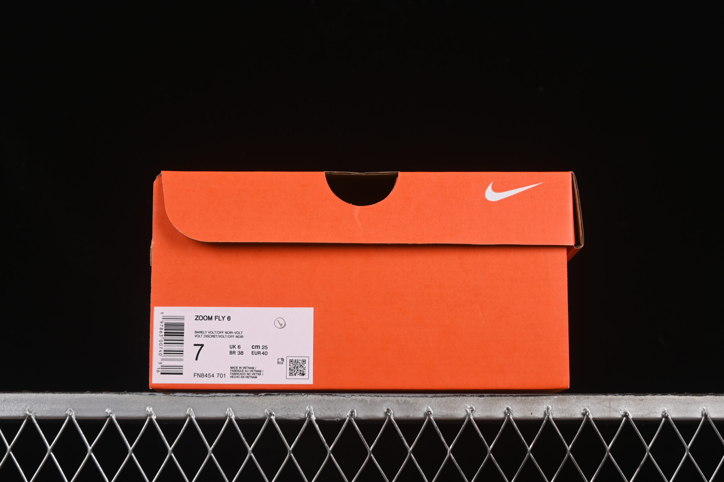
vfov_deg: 18.2
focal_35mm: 75
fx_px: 1508
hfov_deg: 27.0
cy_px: 241
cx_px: 362
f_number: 8
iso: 160
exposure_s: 1/80
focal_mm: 50
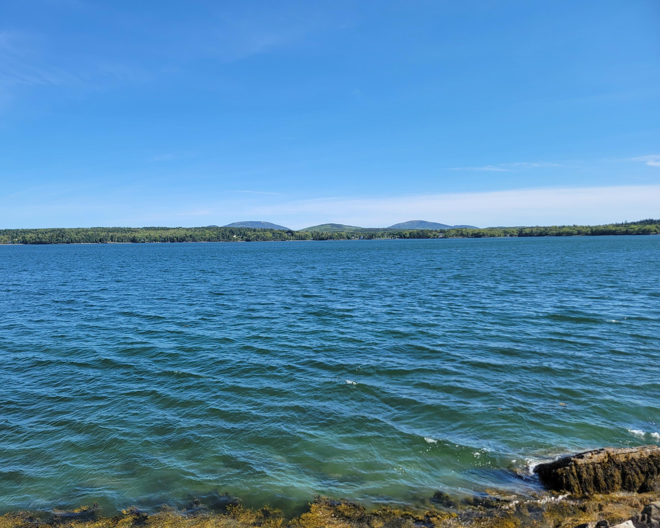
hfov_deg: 65.9
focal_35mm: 26
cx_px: 297
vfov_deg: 54.9
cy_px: 262
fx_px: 508
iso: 16
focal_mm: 6.7
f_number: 1.8
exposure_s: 1/939
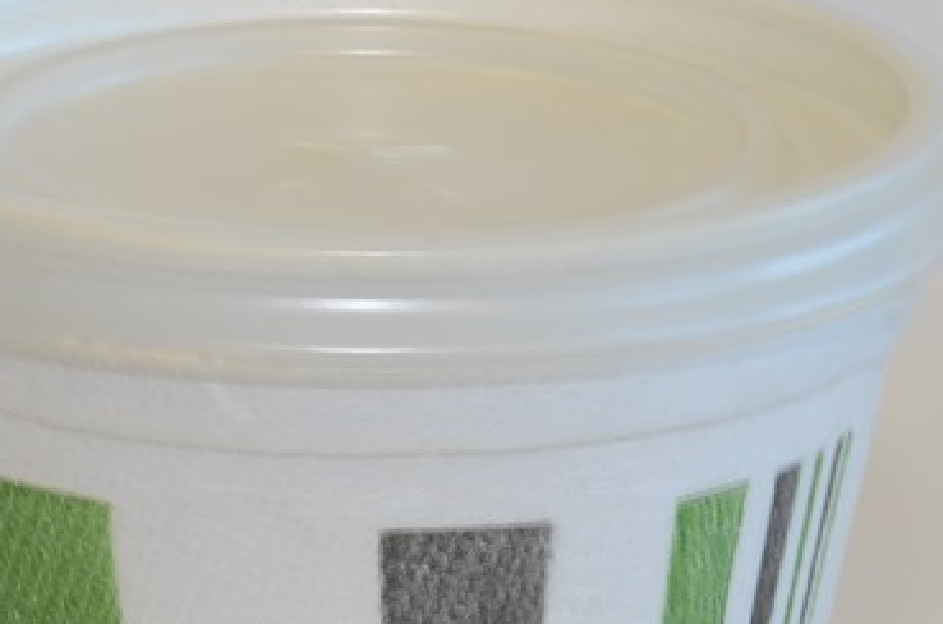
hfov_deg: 10.6
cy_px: 685
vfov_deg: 7.0
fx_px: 5095
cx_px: 432
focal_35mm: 195
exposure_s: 1/4
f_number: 20
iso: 200
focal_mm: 48
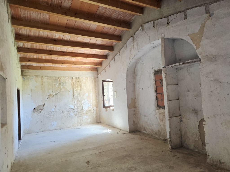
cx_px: 115
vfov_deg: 58.9
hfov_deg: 73.9
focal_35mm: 23
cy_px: 86
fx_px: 153
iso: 250
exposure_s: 1/180
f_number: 1.7
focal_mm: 6.3
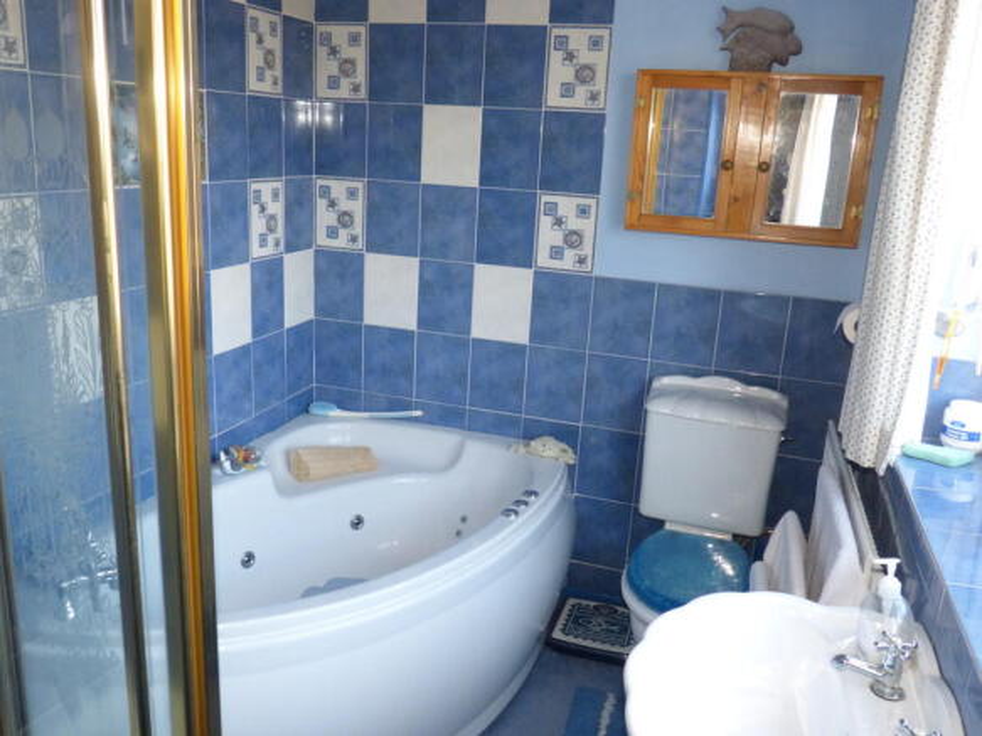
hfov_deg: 60.0
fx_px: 851
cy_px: 368
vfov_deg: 46.8
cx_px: 491
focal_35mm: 30
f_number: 4
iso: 400
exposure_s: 1/60
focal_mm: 5.3
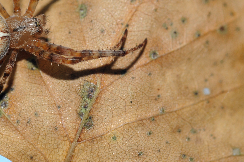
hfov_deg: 7.3
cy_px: 27
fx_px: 1915
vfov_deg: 4.8
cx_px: 81
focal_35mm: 283
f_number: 10
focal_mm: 105
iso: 200
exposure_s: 1/125
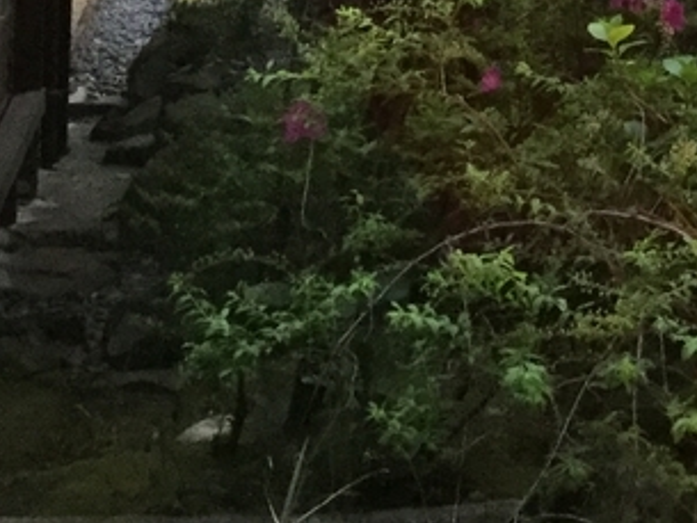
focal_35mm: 122
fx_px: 2457
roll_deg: -1.9
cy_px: -381
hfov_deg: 15.5
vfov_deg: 11.4
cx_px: 862
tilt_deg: -0.9
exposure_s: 1/30
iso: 160
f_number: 2.4
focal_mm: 3.3
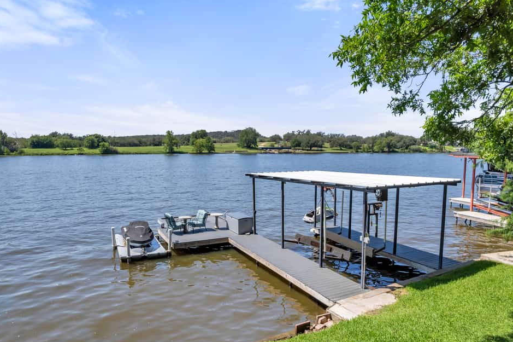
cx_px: 251
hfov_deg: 73.8
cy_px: 185
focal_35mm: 24
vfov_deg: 53.0
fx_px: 342
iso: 100
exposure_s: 1/2000
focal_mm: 8.38
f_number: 2.8
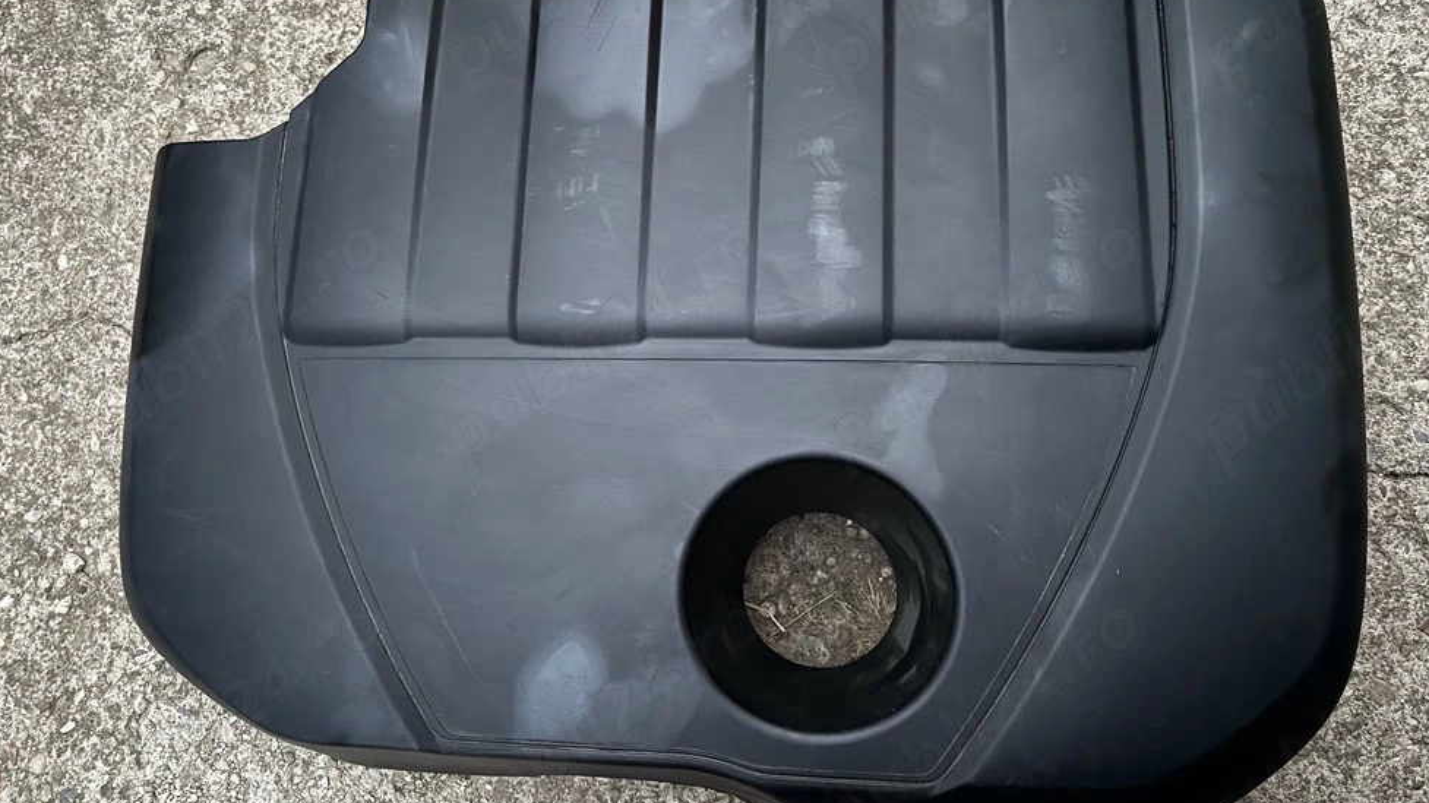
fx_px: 1099
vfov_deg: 40.1
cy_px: 354
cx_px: 699
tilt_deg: -81.5
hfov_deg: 66.1
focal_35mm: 29
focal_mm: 5.96
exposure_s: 1/9
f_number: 1.6
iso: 800
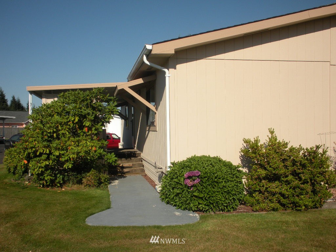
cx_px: 168
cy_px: 126
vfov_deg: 40.7
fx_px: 340
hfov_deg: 52.6
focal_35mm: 35
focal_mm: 6.3
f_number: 5.6
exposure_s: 1/714
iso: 92
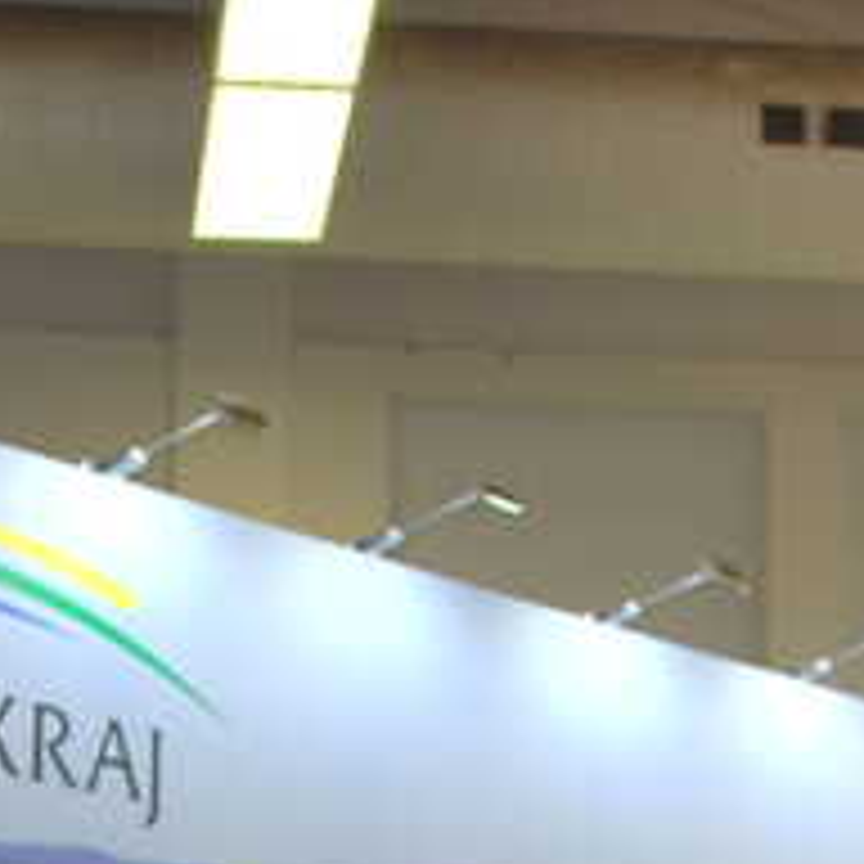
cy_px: 1087
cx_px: 333
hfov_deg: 14.9
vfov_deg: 14.4
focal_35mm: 117
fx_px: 3304
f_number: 4
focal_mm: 22
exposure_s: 1/60
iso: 200
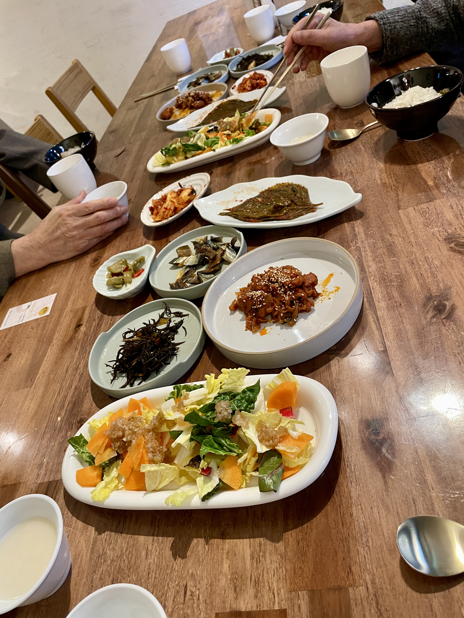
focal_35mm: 26
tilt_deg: -39.4
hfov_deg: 53.1
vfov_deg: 67.3
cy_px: 309
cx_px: 232
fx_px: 465
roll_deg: +26.9
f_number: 1.6
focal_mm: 4.2
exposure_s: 1/60
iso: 200
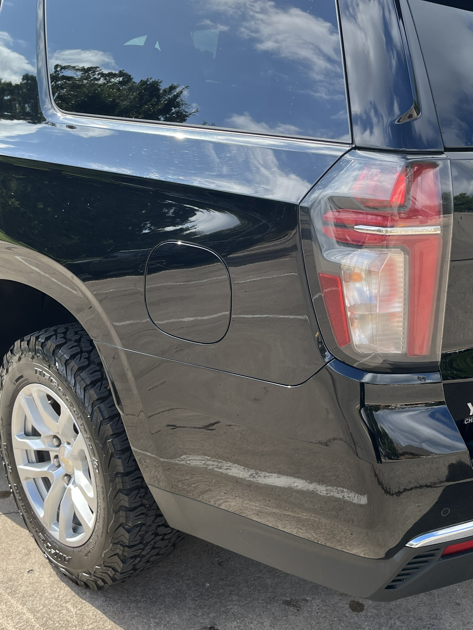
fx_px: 692
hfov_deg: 37.3
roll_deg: -0.9
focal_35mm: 38
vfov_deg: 49.0
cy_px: 298
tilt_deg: -17.5
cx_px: 318
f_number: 1.6
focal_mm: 5.1
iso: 50
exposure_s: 1/913
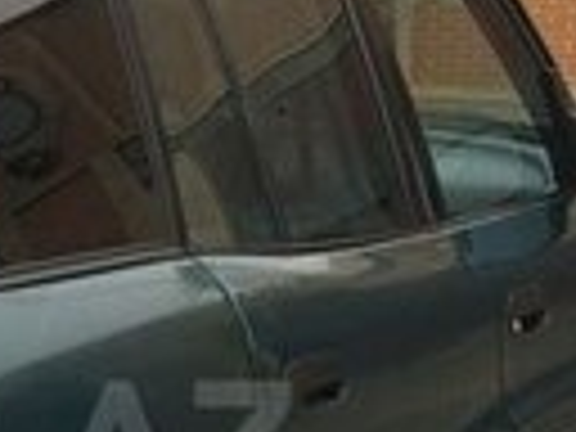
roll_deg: +0.2
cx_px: -166
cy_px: 448
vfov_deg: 9.9
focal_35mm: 149
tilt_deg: -12.0
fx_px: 2479
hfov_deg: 12.8
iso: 32
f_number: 2.2
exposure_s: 1/125
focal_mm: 4.15
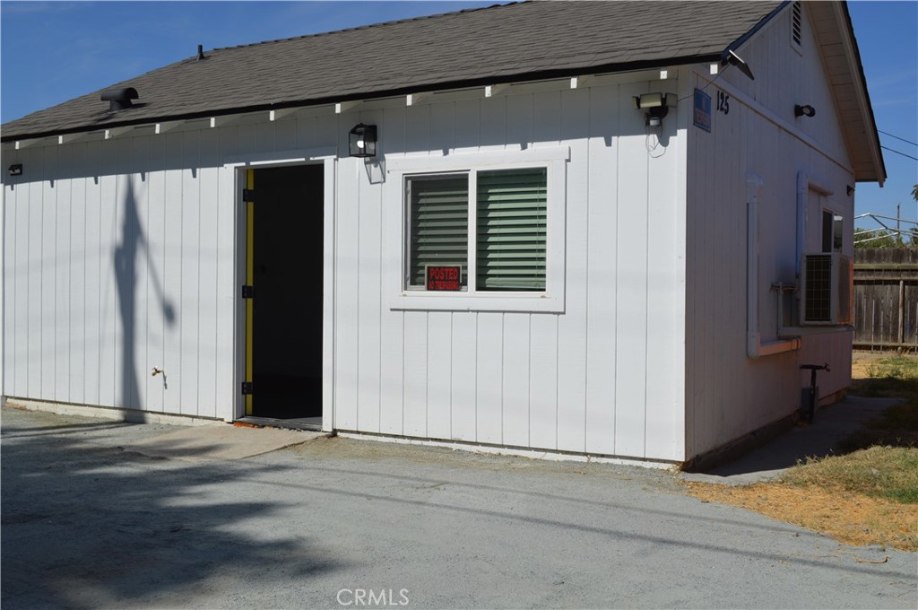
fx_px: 993
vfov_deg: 34.1
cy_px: 305
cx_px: 459
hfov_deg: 49.6
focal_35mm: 39
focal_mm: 26
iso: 100
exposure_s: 1/400
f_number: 10
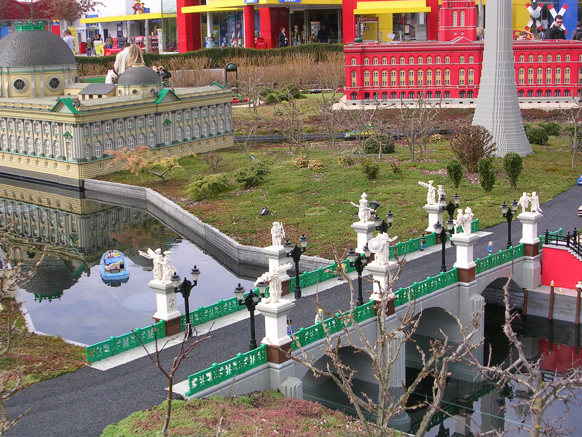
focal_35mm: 60
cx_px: 291
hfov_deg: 32.2
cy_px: 218
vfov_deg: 24.4
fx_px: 1009
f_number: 3.4
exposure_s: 1/413
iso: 50
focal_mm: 9.1
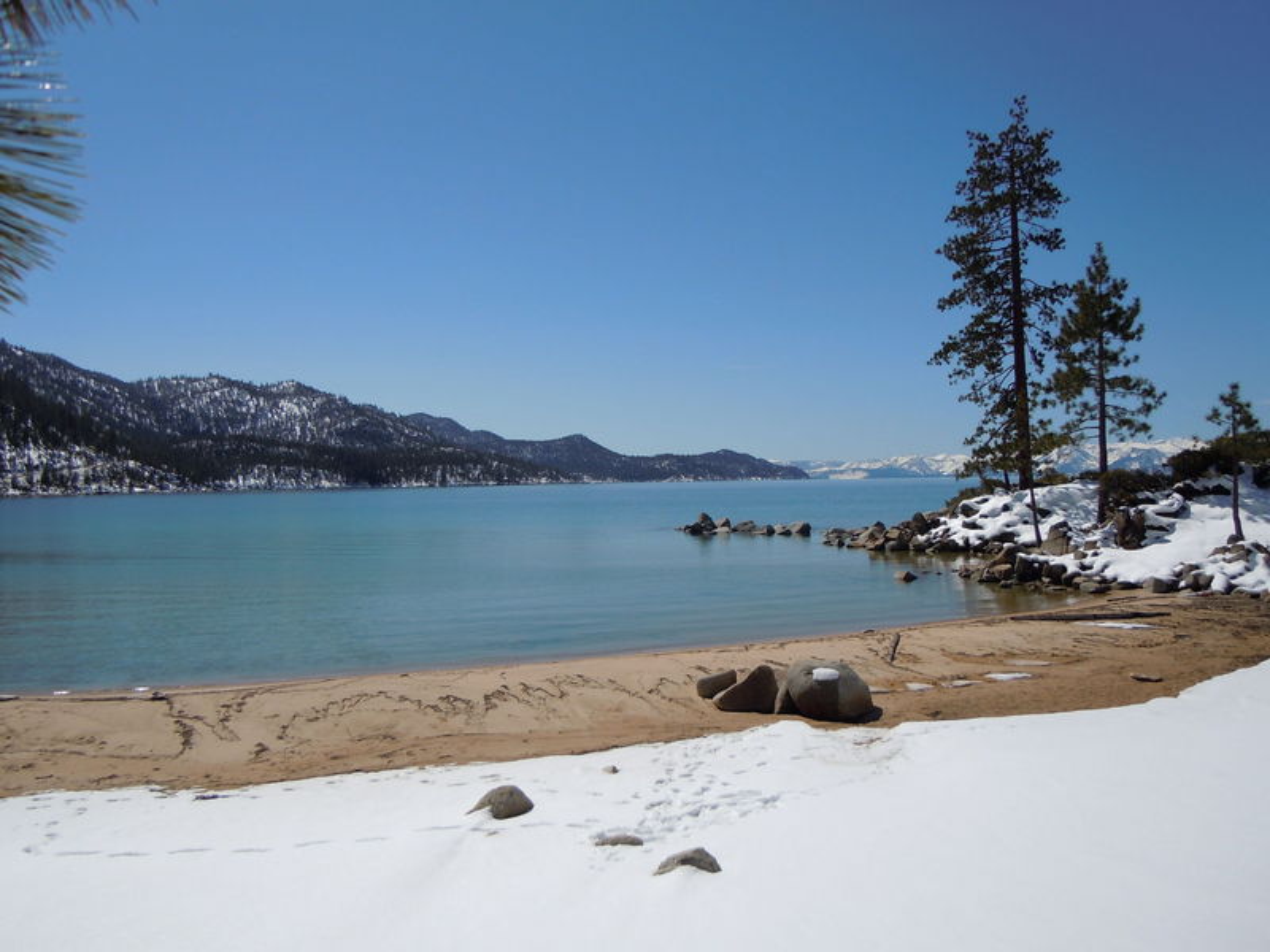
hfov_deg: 60.0
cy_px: 476
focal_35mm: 30
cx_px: 635
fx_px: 1101
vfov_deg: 46.8
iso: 100
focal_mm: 5.4
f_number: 7
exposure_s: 1/640
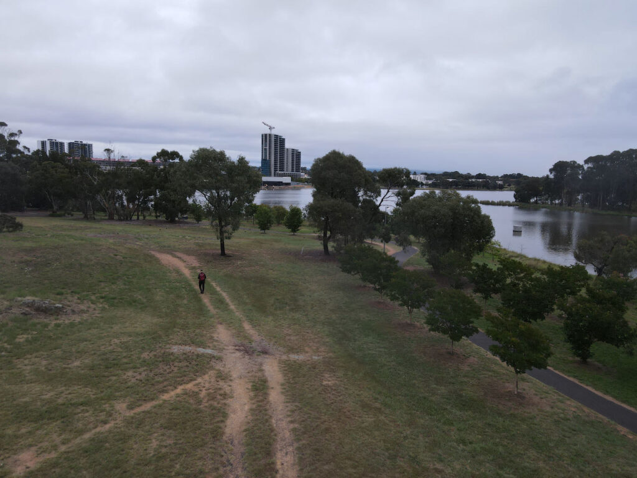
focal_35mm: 24
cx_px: 318
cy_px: 239
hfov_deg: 71.6
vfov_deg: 56.8
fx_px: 442
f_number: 2.8
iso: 100
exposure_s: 1/20
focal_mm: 4.5
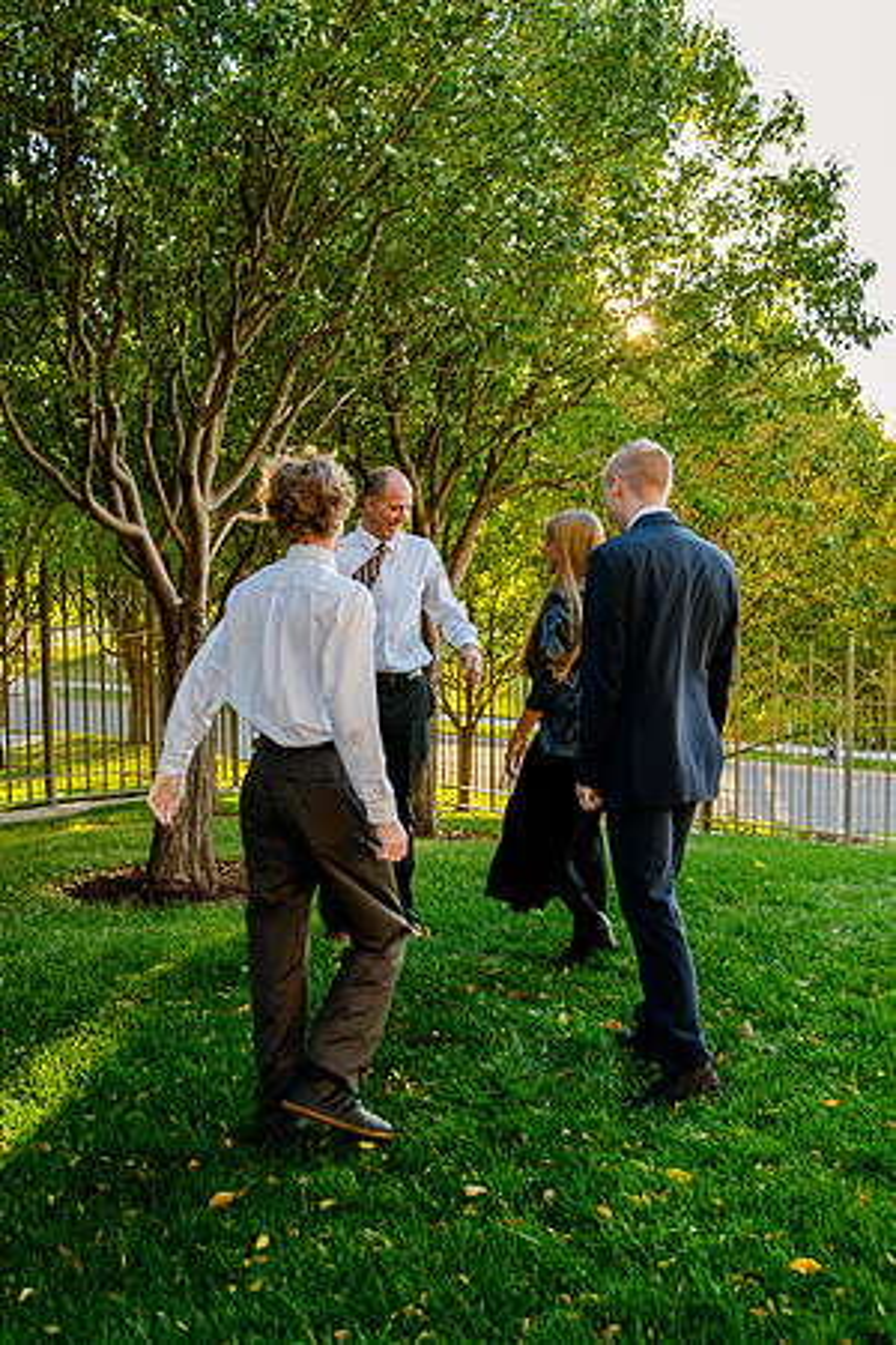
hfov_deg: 27.3
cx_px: 341
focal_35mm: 49
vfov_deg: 40.1
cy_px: 667
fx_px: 1840
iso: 320
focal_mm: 31
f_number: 4
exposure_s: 1/100
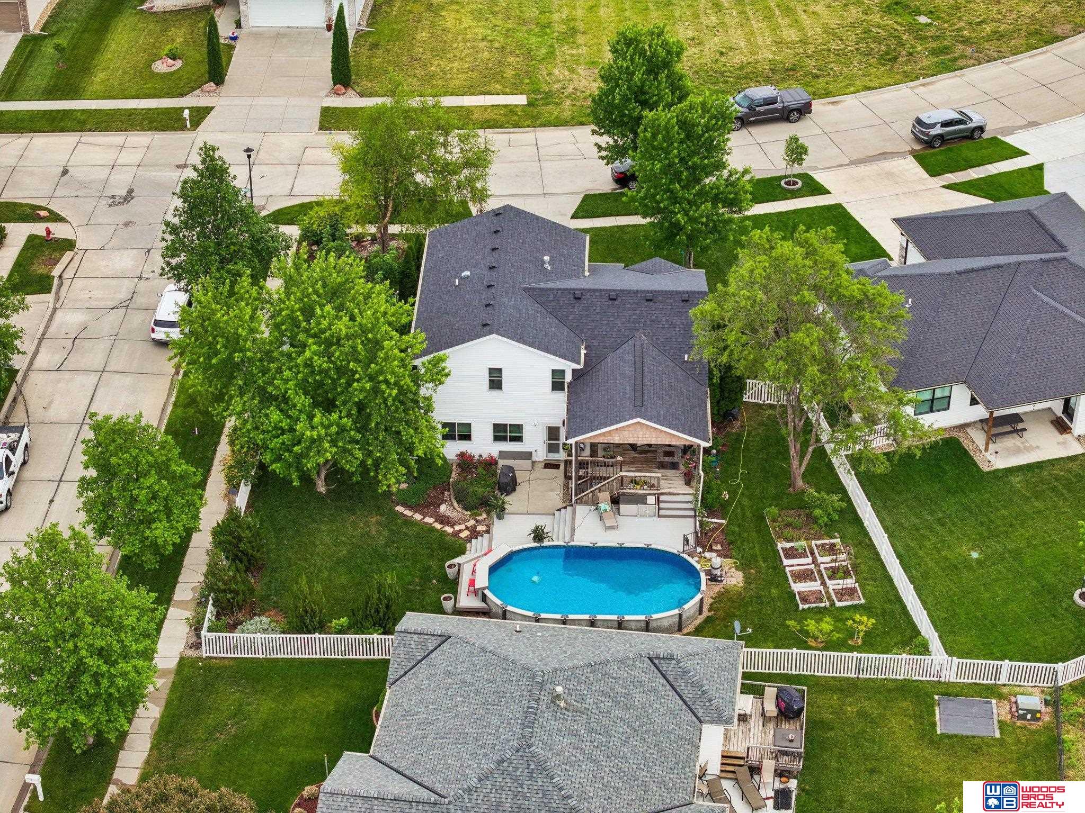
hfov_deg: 27.8
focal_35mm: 70
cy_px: 406
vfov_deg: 21.0
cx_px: 542
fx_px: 2194
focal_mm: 19.4
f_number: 2.8
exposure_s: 1/40
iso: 110
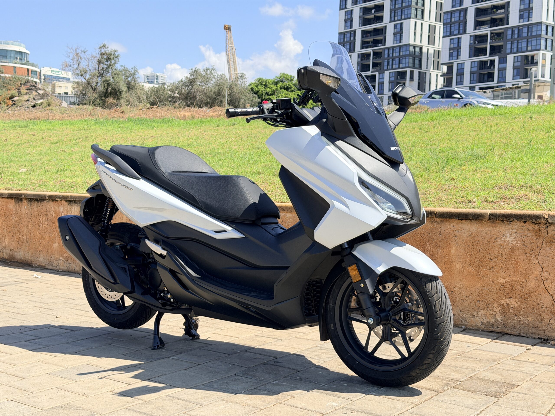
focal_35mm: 48
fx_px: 770
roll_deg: -1.5
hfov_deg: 39.7
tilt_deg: -2.6
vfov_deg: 30.3
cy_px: 208
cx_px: 278
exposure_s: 1/2976
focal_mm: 6.76
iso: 100
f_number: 1.78
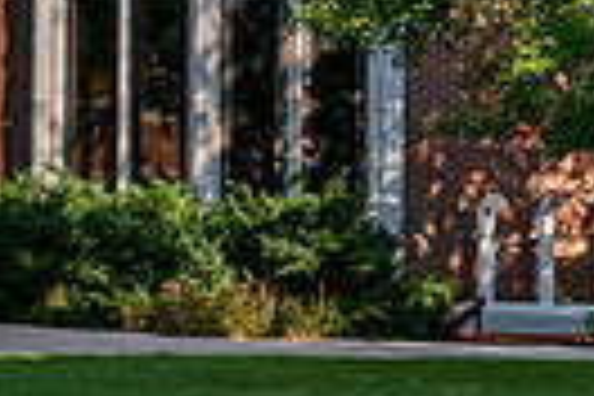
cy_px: -119
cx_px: -212
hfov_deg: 8.8
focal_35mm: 229
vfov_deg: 6.0
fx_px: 3778
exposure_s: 1/640
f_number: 4
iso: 100
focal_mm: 52
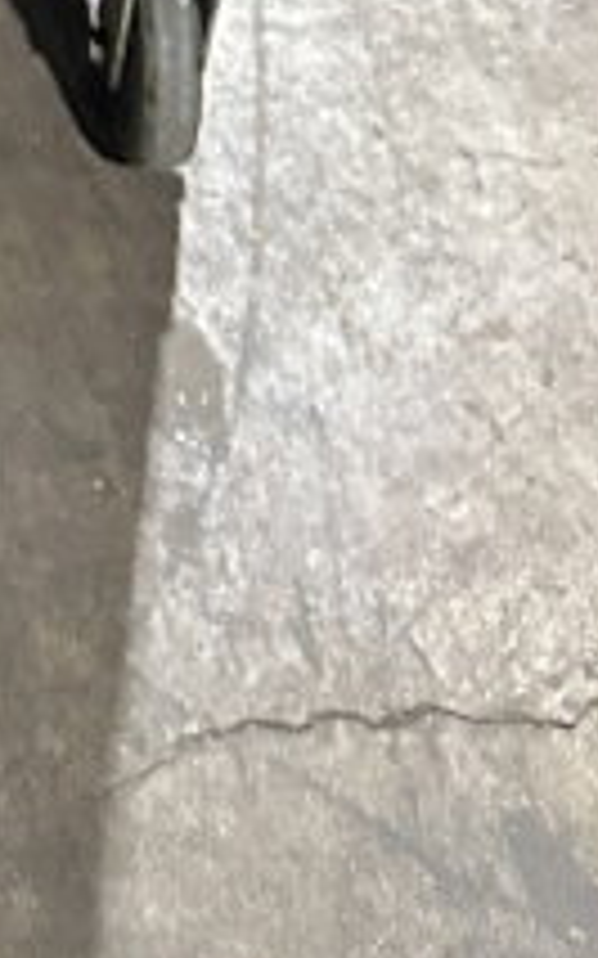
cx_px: -445
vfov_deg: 17.9
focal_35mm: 97
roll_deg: +1.6
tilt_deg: -39.5
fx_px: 2531
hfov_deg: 12.4
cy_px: -681
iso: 1000
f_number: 1.78
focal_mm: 6.86
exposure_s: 1/52
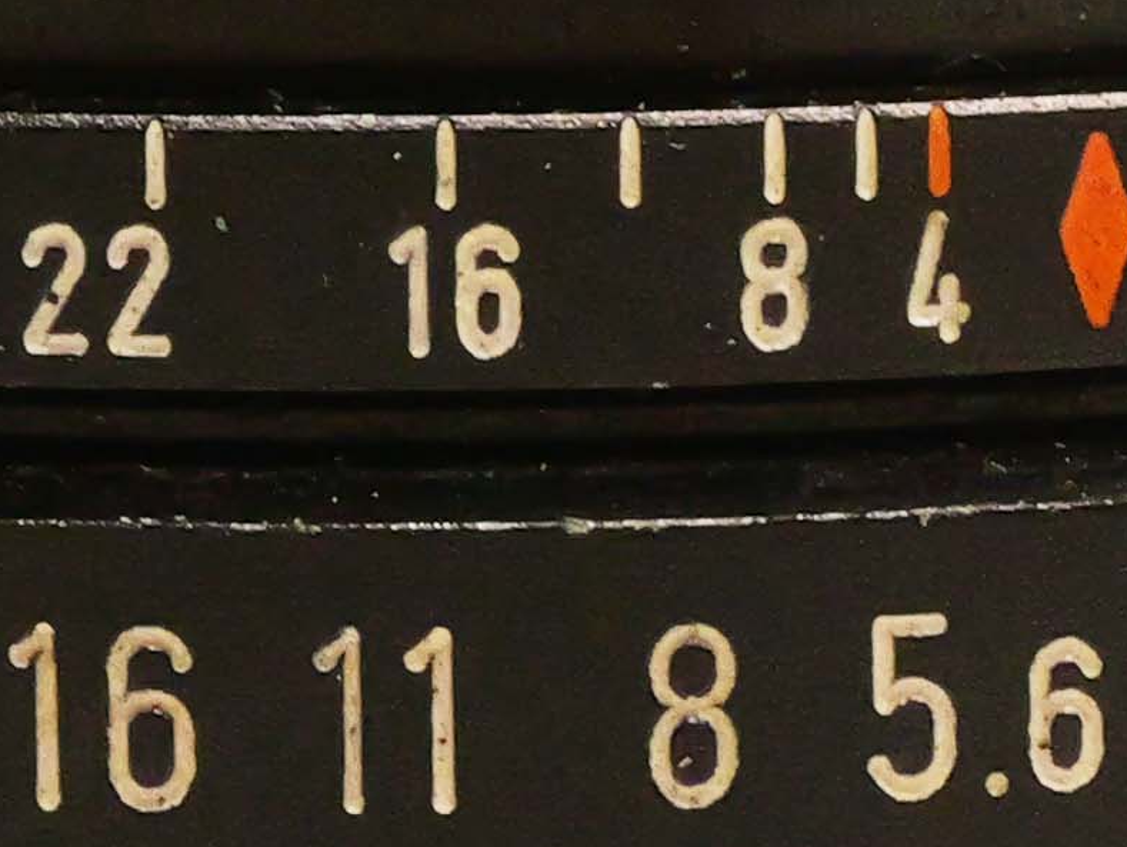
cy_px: 323
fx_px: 14303
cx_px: 483
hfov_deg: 4.5
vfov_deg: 3.4
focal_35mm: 439
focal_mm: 30
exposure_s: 1/80
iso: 1600
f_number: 9
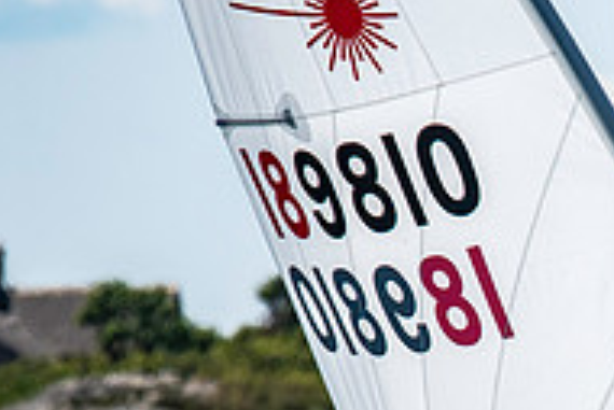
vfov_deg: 1.0
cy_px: 596
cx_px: 869
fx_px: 23469
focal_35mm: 1375
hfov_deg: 1.5
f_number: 5.6
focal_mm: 300
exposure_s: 1/4000
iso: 400
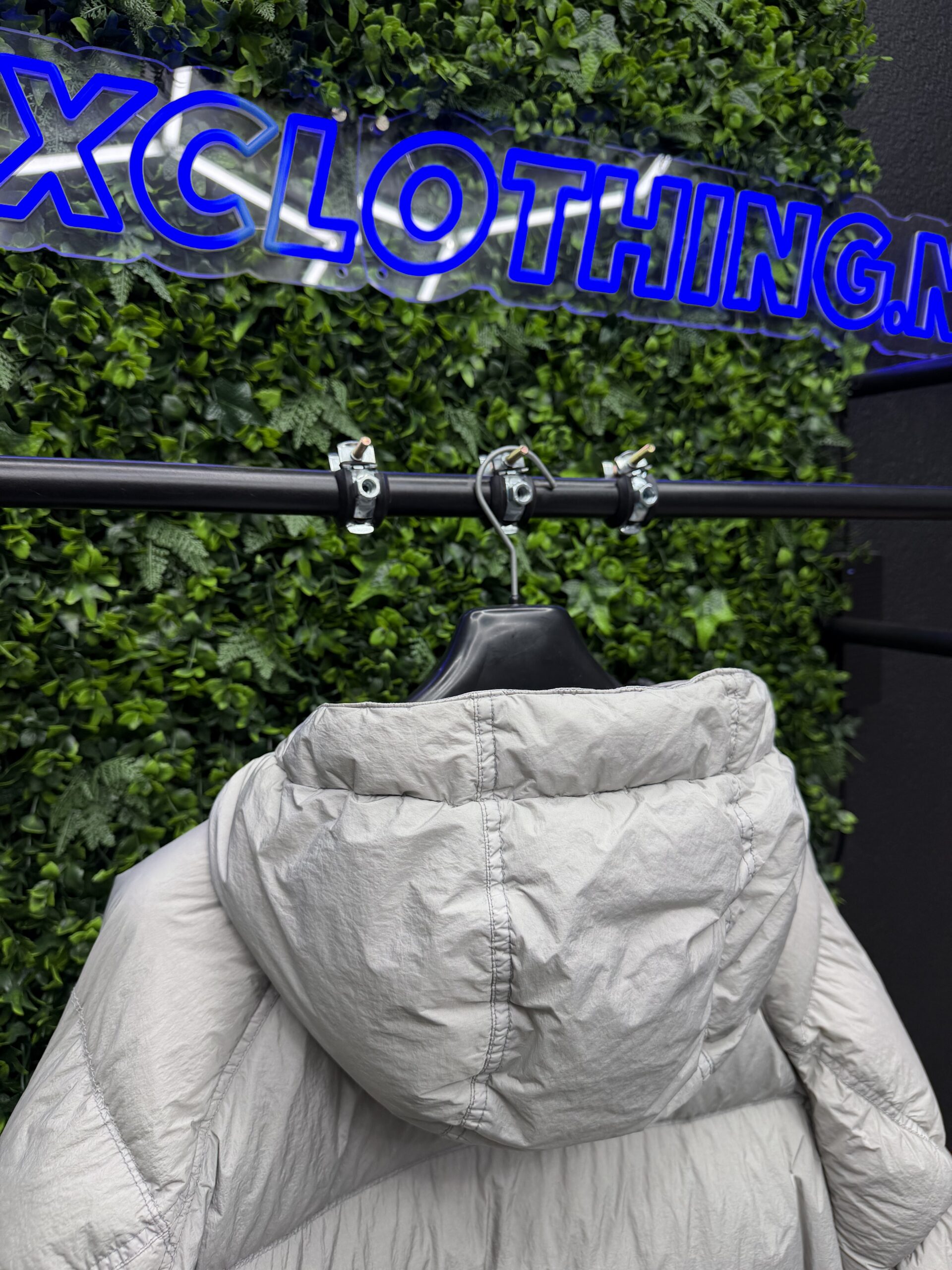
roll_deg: +0.2
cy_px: 635
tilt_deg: -7.3
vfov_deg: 71.6
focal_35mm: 24
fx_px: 880
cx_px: 476
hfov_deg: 56.8
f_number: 1.78
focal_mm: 6.76
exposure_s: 1/84
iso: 64
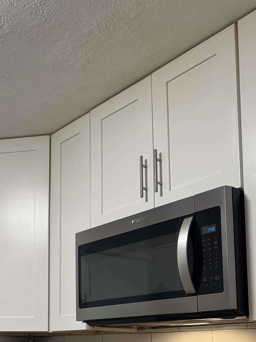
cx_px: 4
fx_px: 473
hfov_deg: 28.5
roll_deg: -0.9
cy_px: 304
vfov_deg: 37.3
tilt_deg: +6.1
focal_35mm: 48
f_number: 1.78
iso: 160
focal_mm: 6.76
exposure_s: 1/60
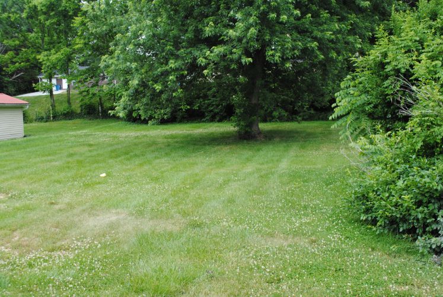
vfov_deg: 34.3
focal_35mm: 39
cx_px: 222
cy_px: 148
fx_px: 480
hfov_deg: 49.5
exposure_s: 1/200
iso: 400
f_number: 7.1
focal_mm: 26
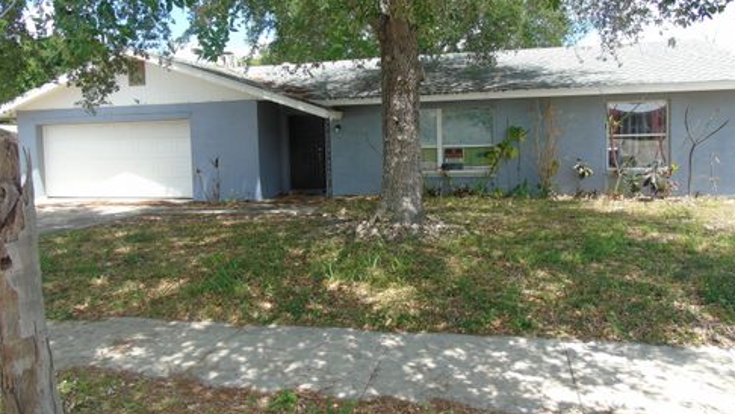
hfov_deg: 67.9
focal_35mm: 28
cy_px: 170
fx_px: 546
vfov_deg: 41.4
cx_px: 372
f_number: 3.4
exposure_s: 1/320
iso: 80
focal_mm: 4.4
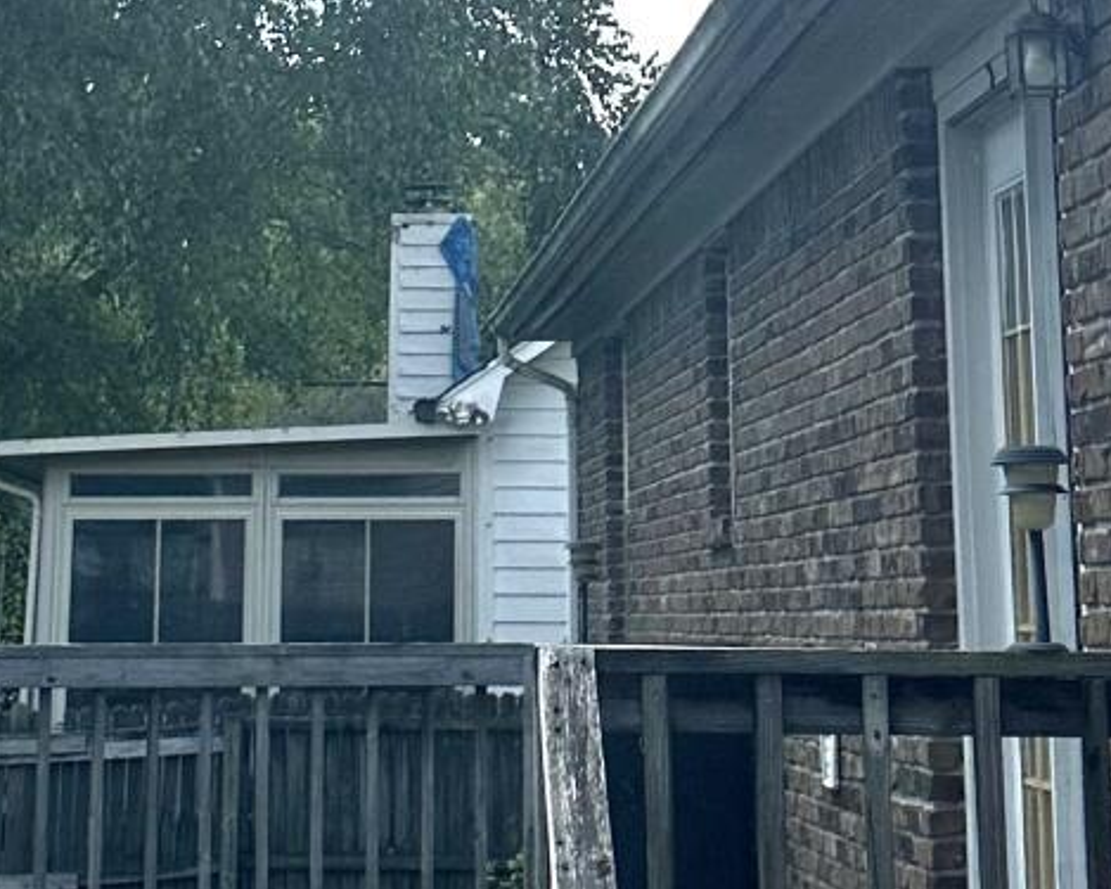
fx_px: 3287
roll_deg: -1.2
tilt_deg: +15.5
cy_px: -249
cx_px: 436
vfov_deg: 14.8
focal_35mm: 100
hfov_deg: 19.2
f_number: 1.78
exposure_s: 1/9709
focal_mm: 6.86
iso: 80
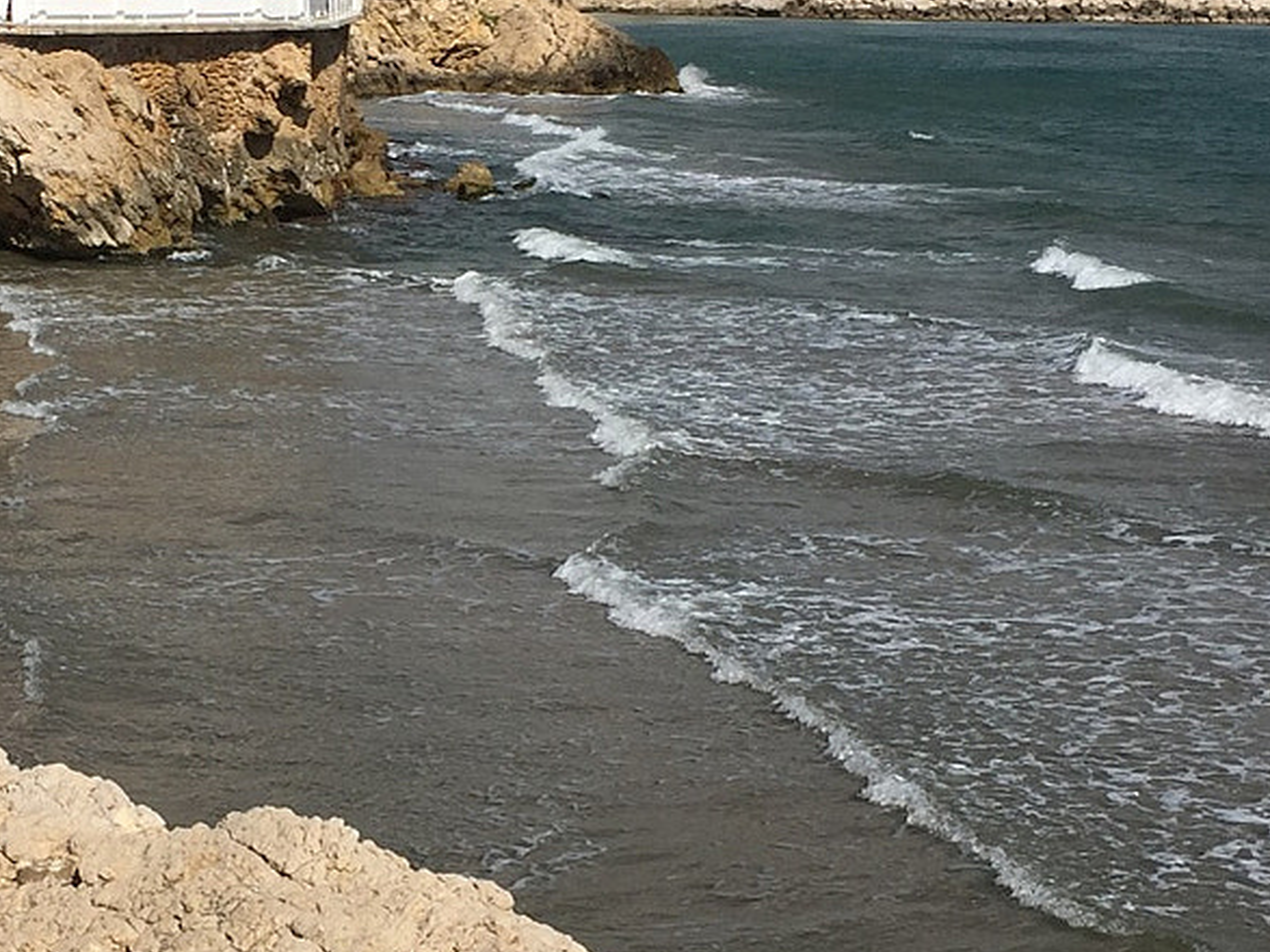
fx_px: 2898
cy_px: 683
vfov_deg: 18.6
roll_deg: -2.0
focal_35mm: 79
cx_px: 342
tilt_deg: -12.6
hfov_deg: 24.5
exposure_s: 1/3597
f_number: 2.2
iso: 32
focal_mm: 4.15
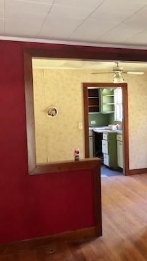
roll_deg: +1.4
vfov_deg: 42.9
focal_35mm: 48
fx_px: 333
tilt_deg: -2.9
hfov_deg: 22.8
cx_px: 178
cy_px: 127
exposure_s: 1/12
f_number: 1.8
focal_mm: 3.99
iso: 100
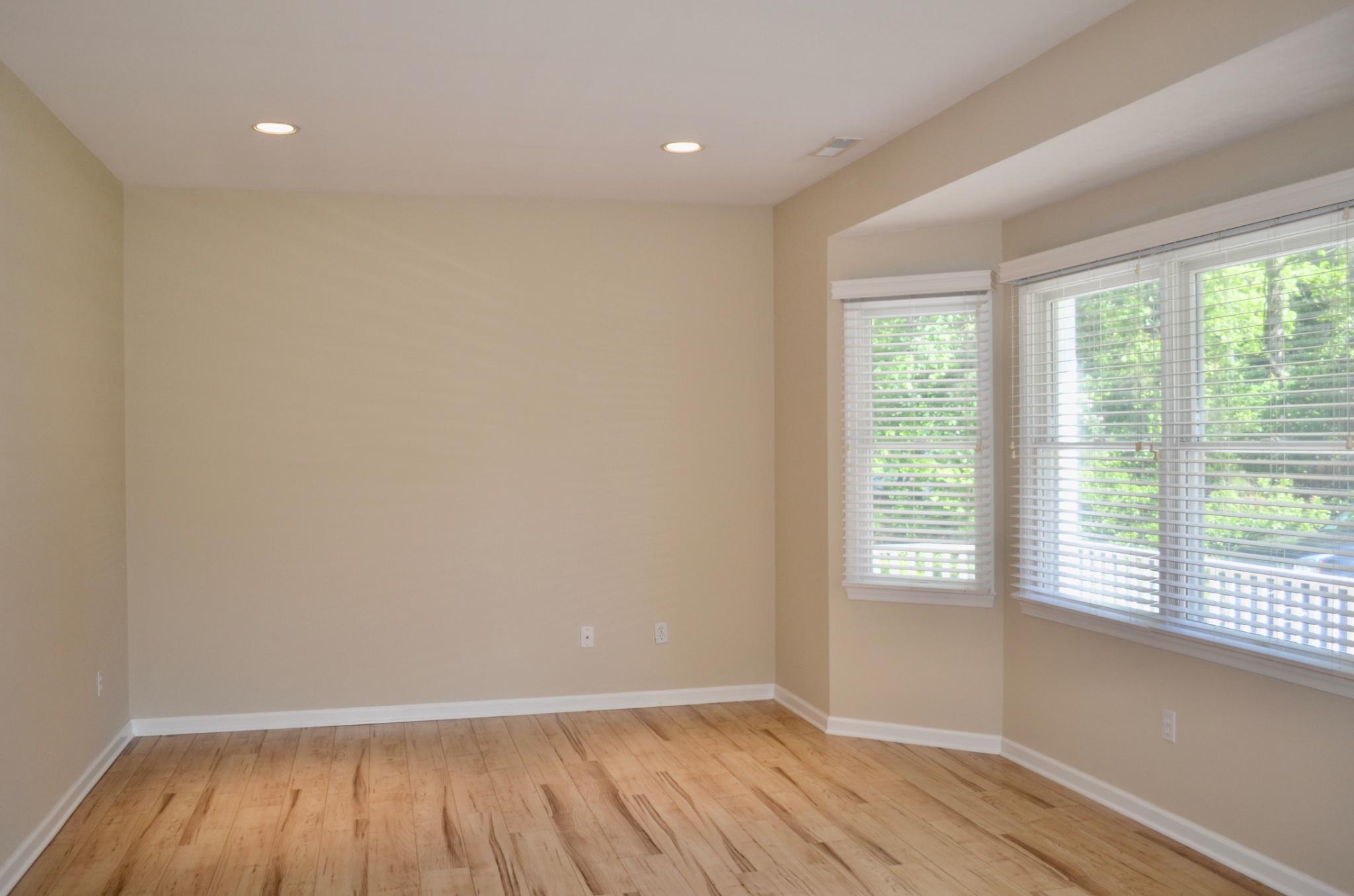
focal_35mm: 27
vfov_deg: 47.7
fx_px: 1013
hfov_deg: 67.5
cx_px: 677
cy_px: 448
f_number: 3.5
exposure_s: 1/125
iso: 200
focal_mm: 18
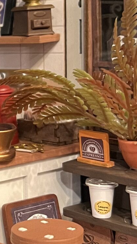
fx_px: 626
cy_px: 102
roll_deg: +3.5
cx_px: -150
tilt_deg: -6.1
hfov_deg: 11.2
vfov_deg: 22.0
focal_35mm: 97
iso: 400
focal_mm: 5.7
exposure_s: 1/50
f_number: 1.5
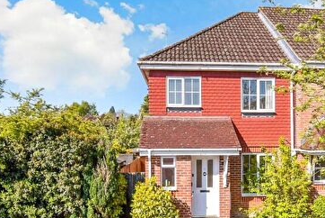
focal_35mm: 29
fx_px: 262
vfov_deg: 44.2
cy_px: 151
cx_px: 203
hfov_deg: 62.7
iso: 400
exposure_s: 1/1000
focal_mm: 10
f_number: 8
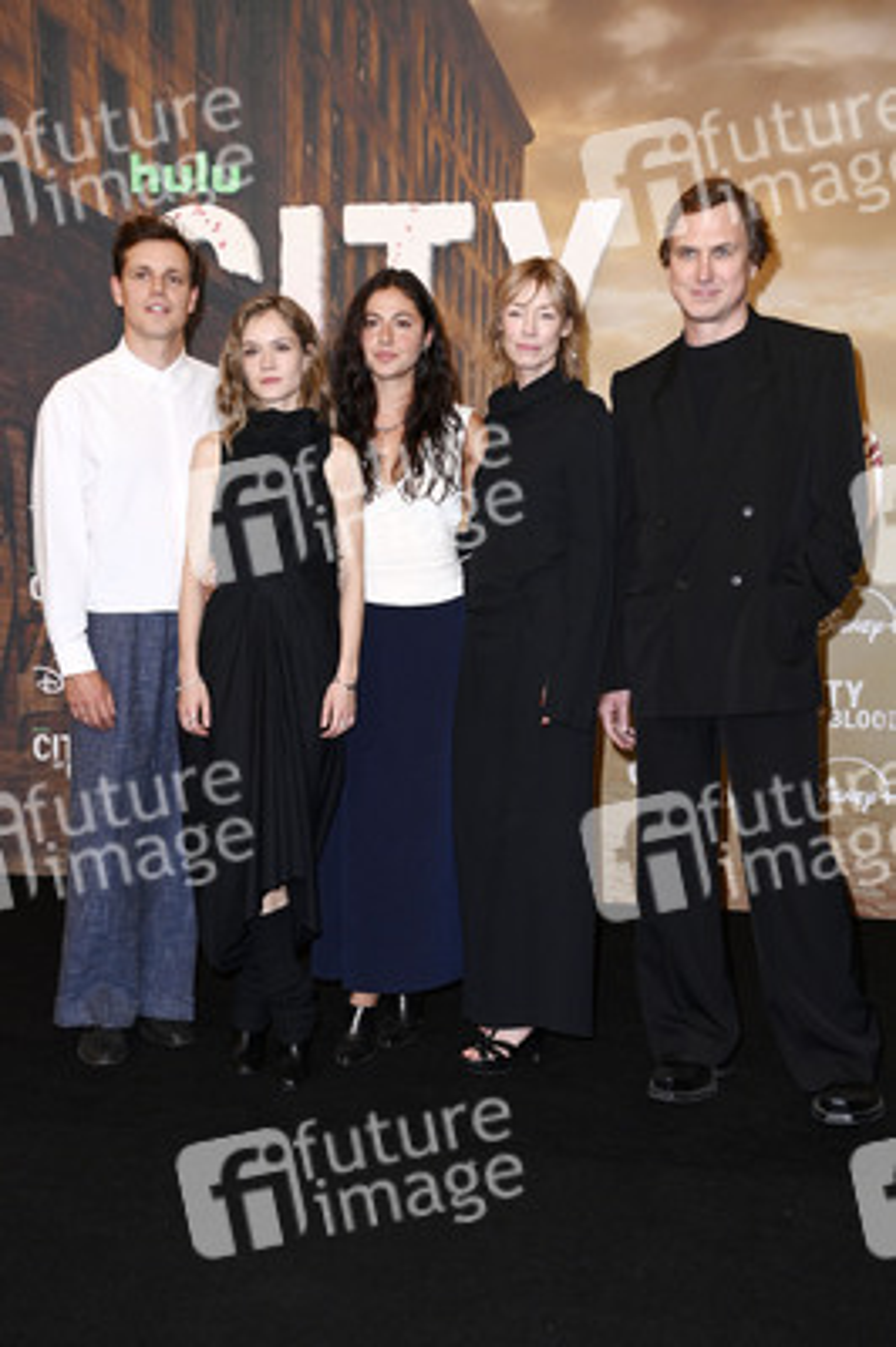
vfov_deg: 39.6
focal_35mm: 50
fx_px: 1870
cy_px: 674
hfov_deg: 26.9
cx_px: 448
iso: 1000
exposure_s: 1/320
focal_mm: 50
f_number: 5.6
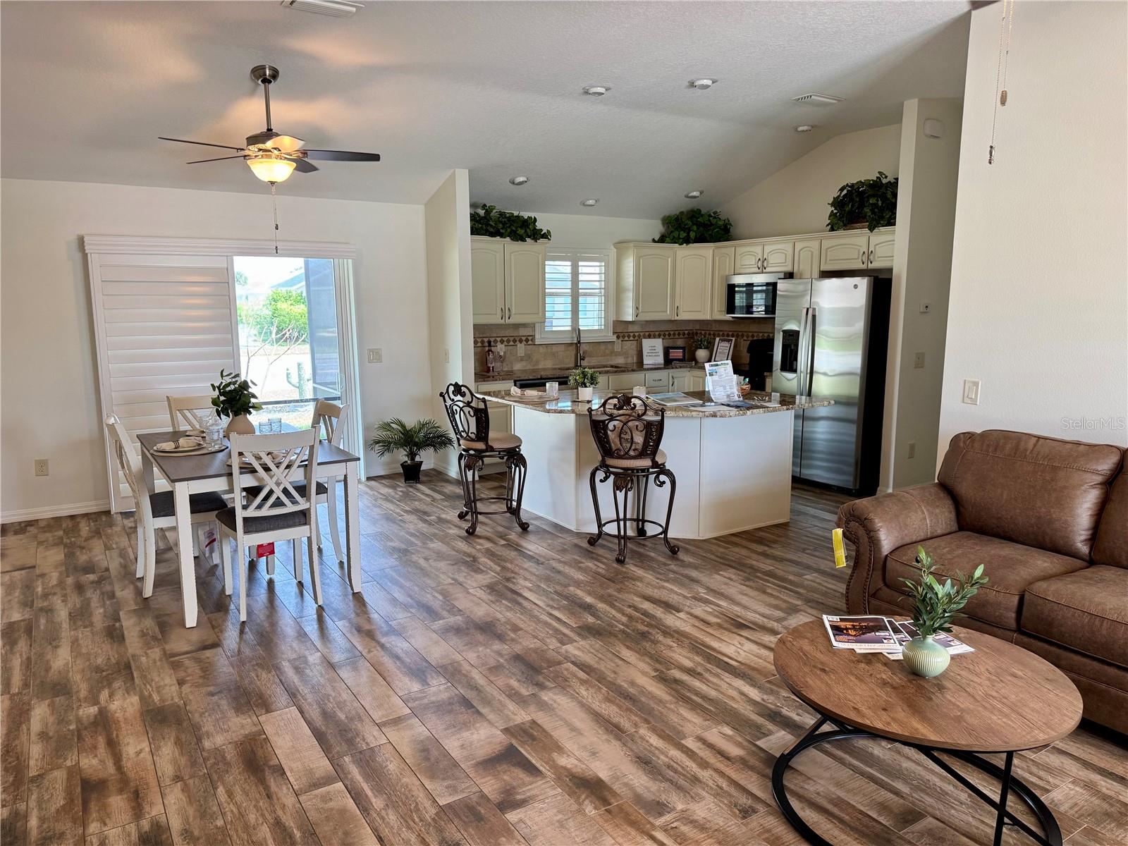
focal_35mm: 24
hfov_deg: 71.6
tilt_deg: -9.0
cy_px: 423
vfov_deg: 56.8
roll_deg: +0.2
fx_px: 782
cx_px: 564
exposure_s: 1/120
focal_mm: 6.76
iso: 200
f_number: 1.78
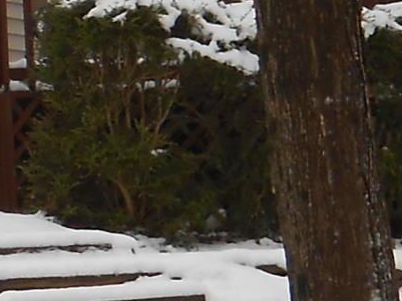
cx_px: -302
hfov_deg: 6.8
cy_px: -77
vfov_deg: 5.2
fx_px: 3286
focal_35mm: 283
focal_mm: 6.8
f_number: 4.2
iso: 80
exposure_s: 1/80
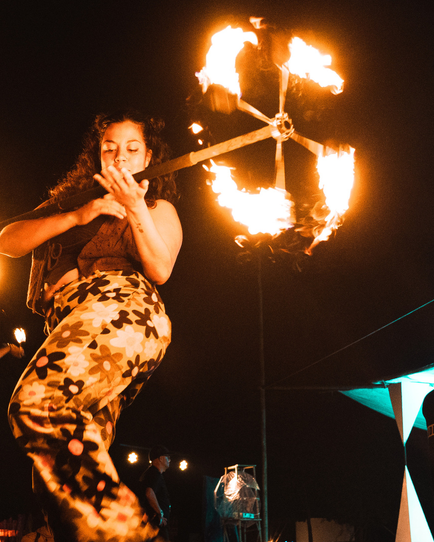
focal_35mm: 53
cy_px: 283
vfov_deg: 35.4
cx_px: 203
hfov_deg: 28.6
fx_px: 851
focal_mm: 24
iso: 5000
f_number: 4
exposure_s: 1/125
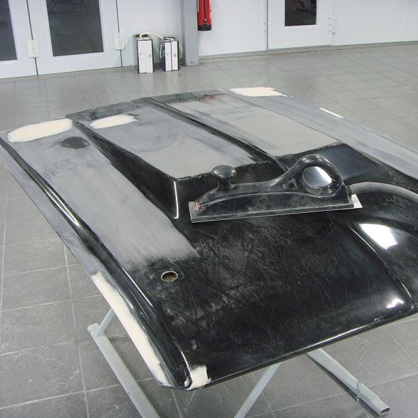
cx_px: 261
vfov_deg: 36.1
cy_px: 207
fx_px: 642
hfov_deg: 35.9
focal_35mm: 47
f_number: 3.5
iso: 200
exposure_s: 1/20
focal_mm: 6.6
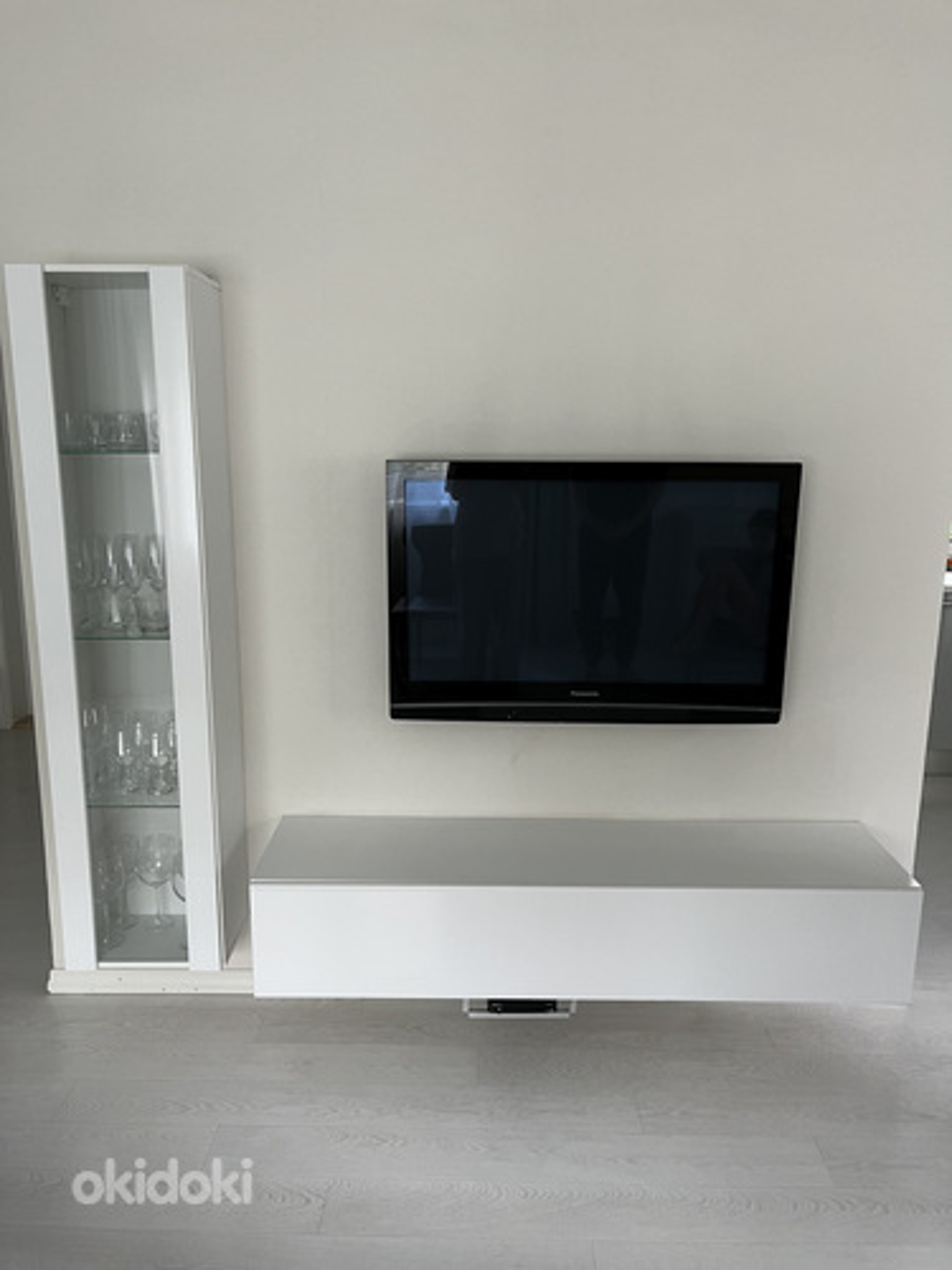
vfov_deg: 67.3
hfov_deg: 53.1
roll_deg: -0.2
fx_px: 953
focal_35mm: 26
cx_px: 476
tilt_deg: -11.1
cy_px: 635
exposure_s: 1/50
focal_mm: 5.1
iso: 80
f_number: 1.6
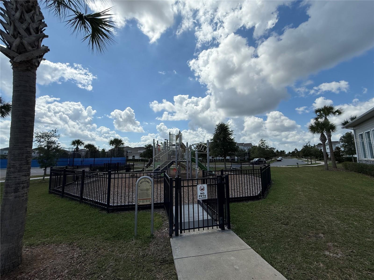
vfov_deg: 85.7
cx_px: 187
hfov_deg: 102.1
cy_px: 140
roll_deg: +0.7
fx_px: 151
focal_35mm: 14
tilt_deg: +6.9
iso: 50
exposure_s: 1/4762
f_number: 2.2
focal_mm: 2.22
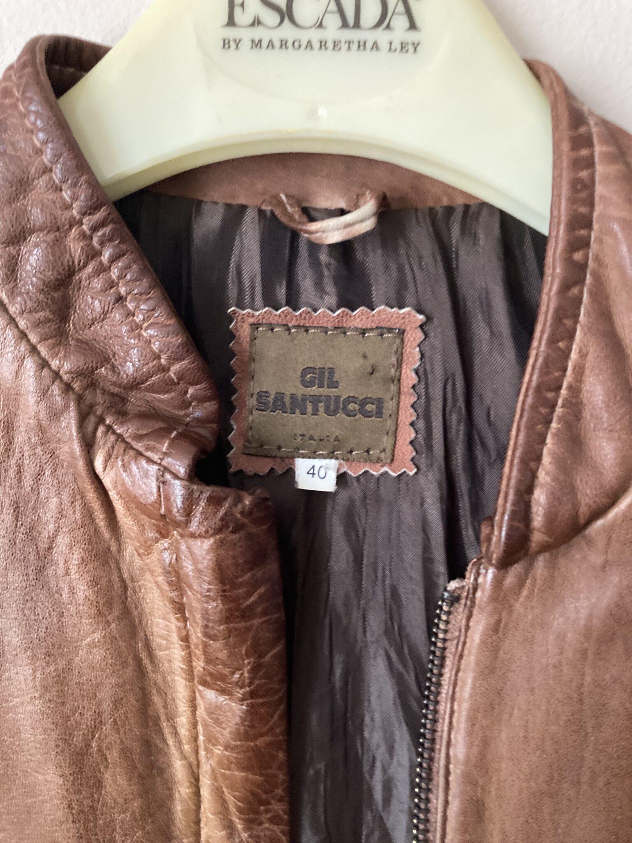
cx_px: 316
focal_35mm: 28
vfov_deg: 63.4
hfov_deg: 49.7
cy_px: 422
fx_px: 682
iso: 500
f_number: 1.8
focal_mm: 3.99
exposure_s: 1/30
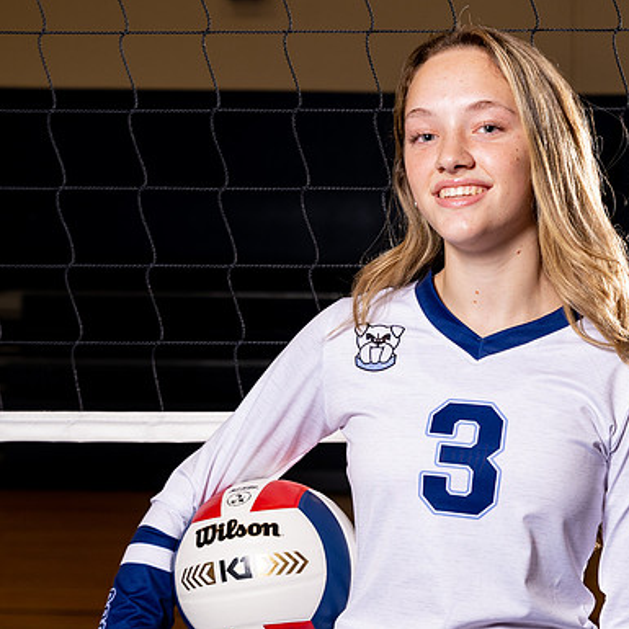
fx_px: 2344
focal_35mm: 114
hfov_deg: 15.3
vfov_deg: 15.2
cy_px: 454
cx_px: 428
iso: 250
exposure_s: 1/125
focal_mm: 58
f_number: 5.6
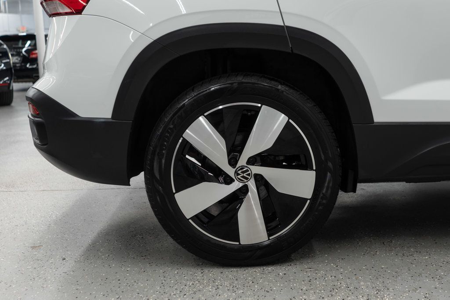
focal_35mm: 42
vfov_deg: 31.9
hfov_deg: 46.4
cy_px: 150
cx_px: 225
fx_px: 525
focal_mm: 28
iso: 200
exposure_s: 1/50
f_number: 3.2
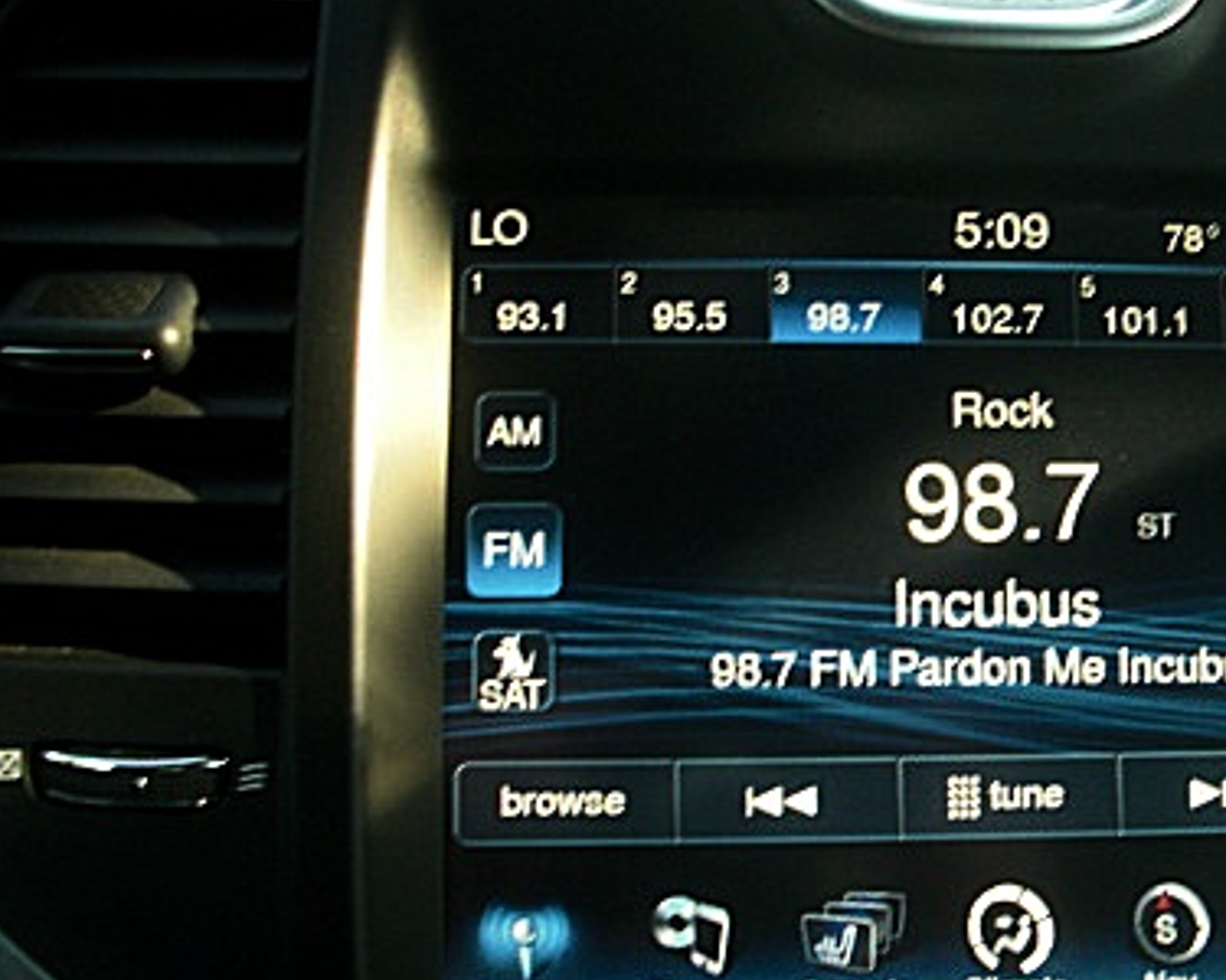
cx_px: 1000
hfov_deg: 30.6
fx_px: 2177
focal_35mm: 60
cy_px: 572
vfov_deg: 25.4
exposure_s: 1/100
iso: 200
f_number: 2.8
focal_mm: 6.3
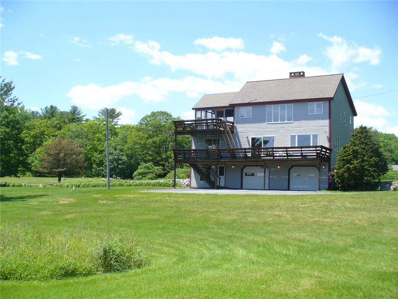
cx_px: 199
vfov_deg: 38.7
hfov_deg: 50.1
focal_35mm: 37
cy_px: 150
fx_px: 425
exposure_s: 1/160
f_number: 5.6
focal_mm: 6.1
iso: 80
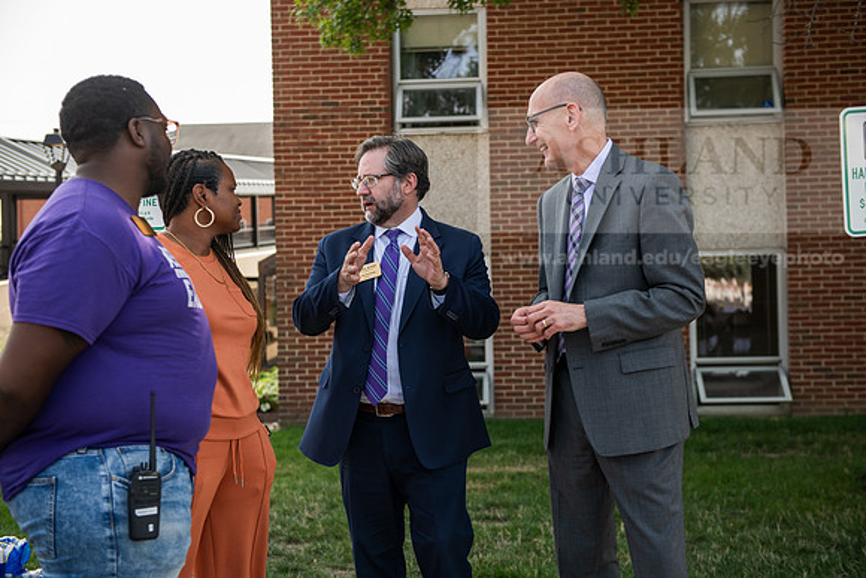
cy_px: 289
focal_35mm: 52
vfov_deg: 26.0
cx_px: 433
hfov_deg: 38.2
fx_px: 1251
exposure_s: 1/400
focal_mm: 52
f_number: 3.5
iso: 200
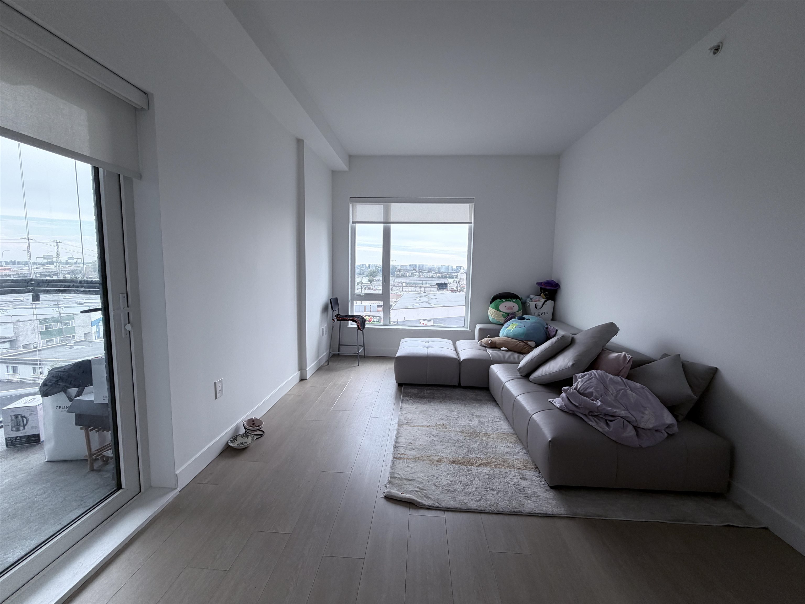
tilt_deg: -5.9
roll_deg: -1.4
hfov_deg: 102.1
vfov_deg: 85.7
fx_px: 326
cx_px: 402
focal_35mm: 14
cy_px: 302
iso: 64
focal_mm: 2.22
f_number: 2.2
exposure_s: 1/147
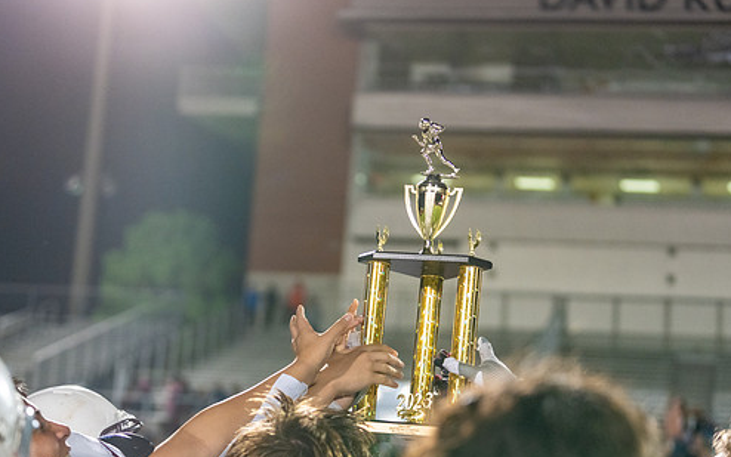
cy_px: 277
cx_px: 317
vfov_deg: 15.4
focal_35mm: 85
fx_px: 1694
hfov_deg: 24.3
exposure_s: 1/500
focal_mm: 71
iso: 5000
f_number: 2.8
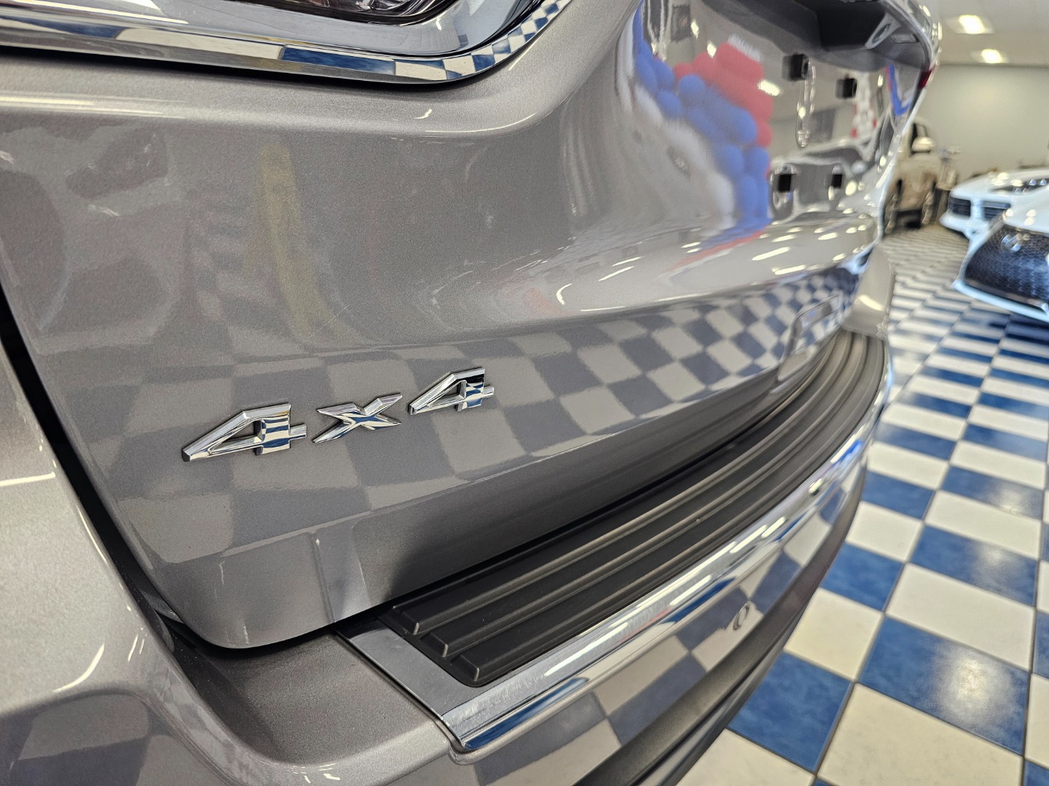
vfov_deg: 58.9
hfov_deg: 73.9
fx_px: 697
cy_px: 393
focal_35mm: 23
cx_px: 524
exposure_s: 1/120
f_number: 1.7
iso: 320
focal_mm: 6.3
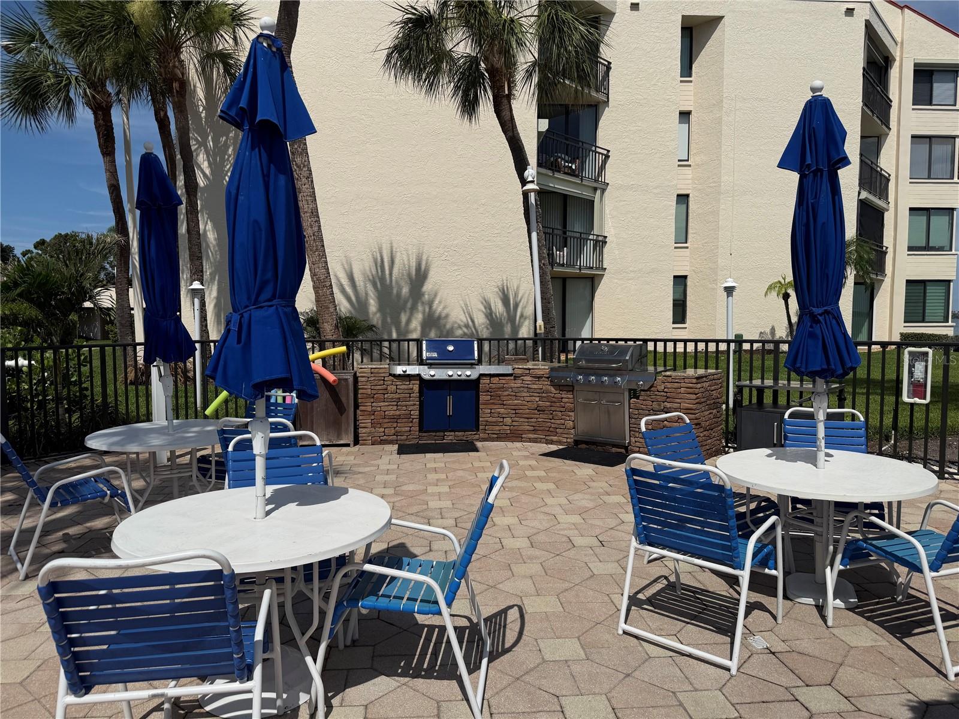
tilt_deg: -3.5
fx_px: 665
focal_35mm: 24
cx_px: 480
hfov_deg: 71.6
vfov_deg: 56.8
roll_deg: -0.2
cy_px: 360
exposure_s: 1/11905
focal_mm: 6.76
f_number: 1.78
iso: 80
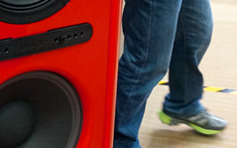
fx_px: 594
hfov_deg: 21.9
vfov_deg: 14.1
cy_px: 37
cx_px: 14
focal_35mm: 92
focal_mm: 16
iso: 1600
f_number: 3.5
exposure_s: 1/50
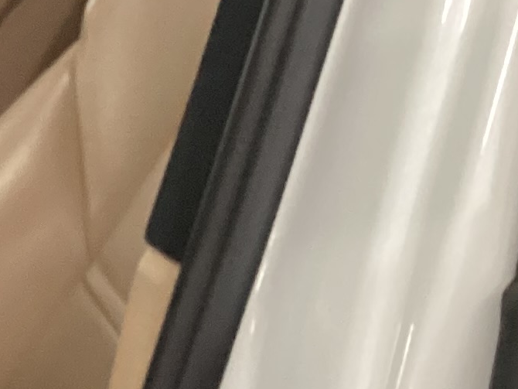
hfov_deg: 11.1
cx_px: -708
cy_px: 293
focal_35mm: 151
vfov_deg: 9.8
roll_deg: +2.5
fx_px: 2260
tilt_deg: -22.0
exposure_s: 1/30
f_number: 2.4
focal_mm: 3.3
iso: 400
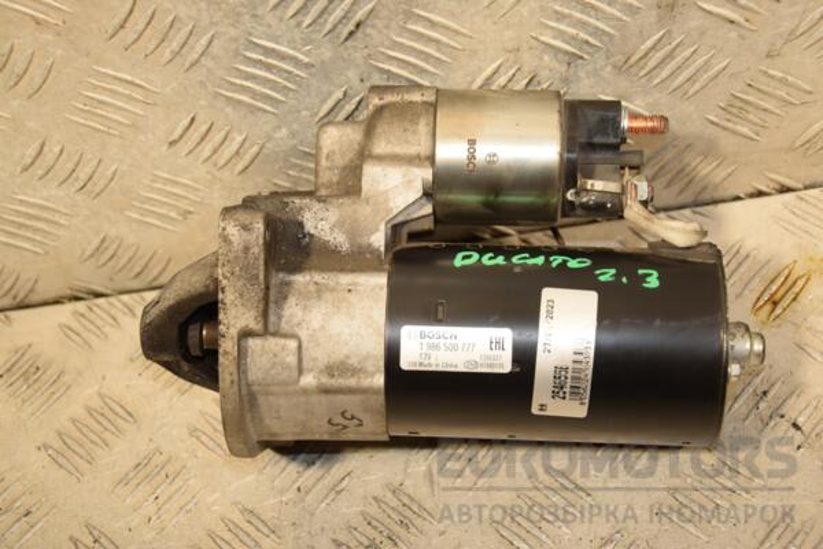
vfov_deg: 18.9
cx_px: 412
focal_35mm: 72
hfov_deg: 28.1
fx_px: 1646
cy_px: 274
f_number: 5.6
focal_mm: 48
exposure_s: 1/200
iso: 800
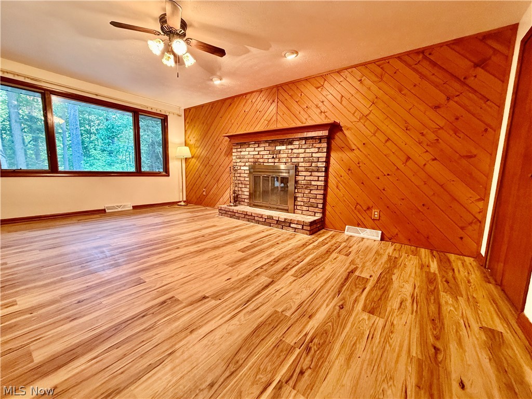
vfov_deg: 85.7
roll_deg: -0.7
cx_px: 266
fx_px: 215
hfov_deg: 102.1
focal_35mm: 14
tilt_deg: -6.9
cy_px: 200
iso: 500
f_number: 2.2
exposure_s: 1/60
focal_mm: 2.22
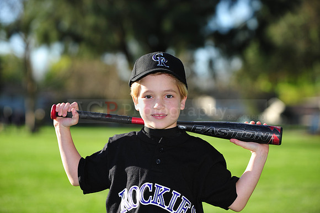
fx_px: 1155
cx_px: 160
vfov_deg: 10.5
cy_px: 106
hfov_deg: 15.8
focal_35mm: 130
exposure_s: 1/800
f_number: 4.5
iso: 200
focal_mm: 130
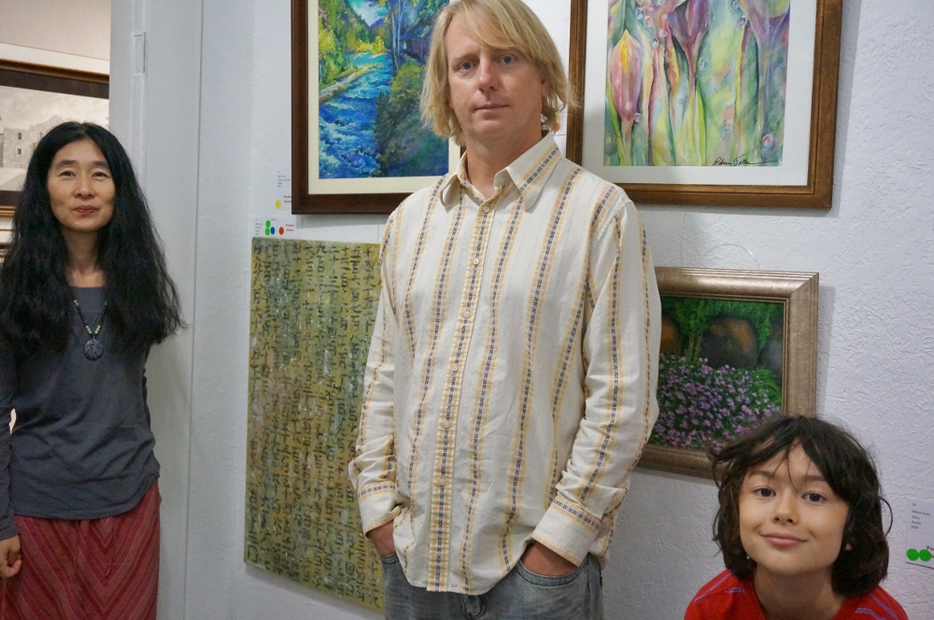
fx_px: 1088
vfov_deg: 31.8
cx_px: 467
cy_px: 310
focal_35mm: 42
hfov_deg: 46.5
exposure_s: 1/80
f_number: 4.5
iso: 3200
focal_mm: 28
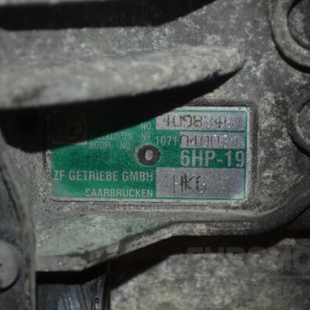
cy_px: 154
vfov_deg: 16.3
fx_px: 1081
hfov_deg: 16.3
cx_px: 172
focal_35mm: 107
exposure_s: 1/60
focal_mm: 55
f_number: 5.6
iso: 800
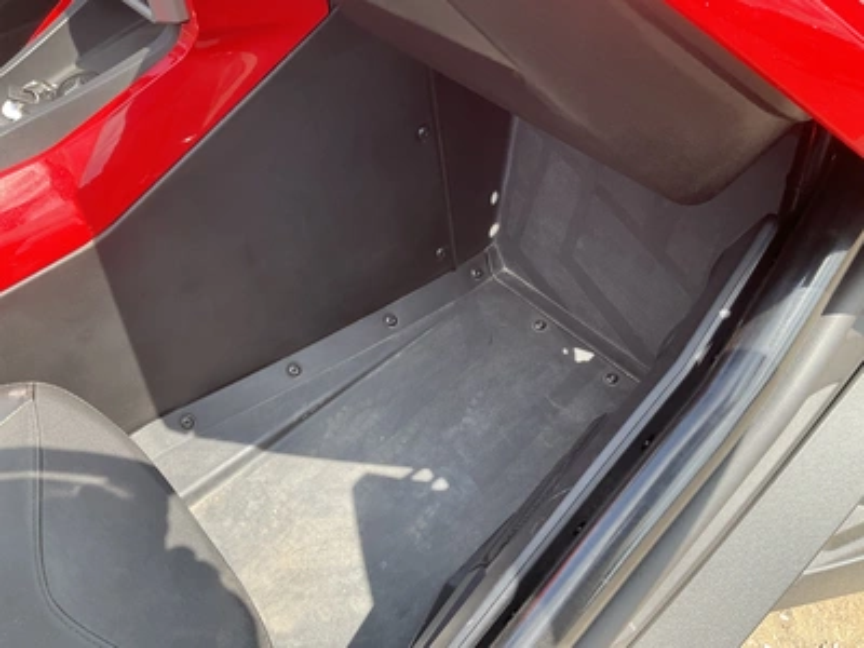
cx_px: 432
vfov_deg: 48.2
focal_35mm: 29
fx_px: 724
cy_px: 324
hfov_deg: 61.7
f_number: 1.8
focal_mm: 3
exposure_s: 1/181
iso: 25
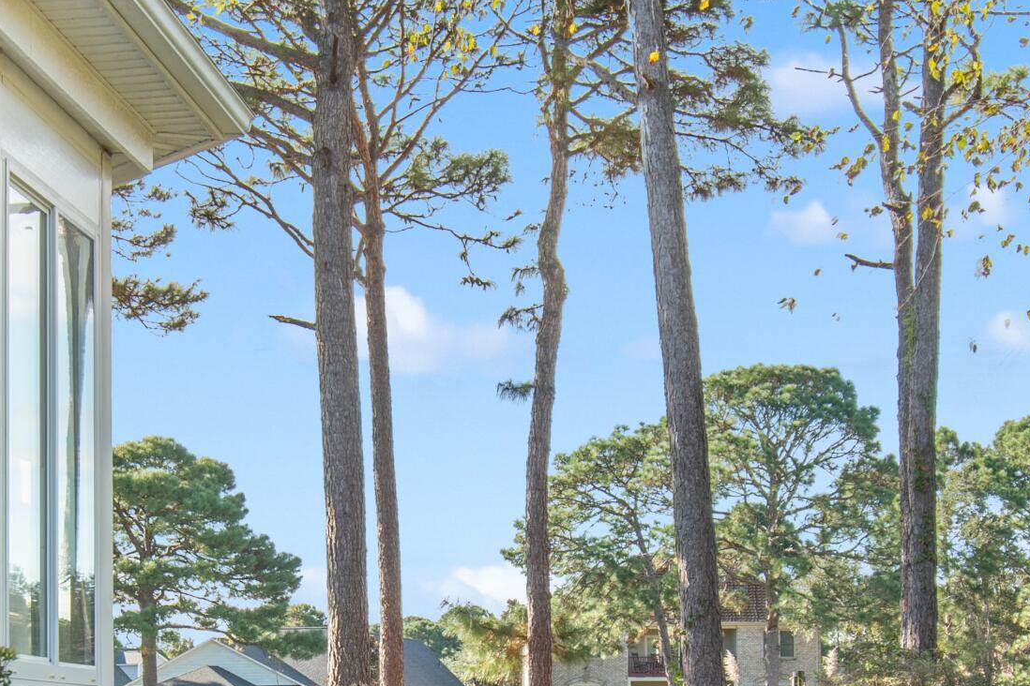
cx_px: 415
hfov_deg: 24.7
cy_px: 725
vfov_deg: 16.2
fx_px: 2346
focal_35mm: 82
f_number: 5.6
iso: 100
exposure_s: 1/80
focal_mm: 20
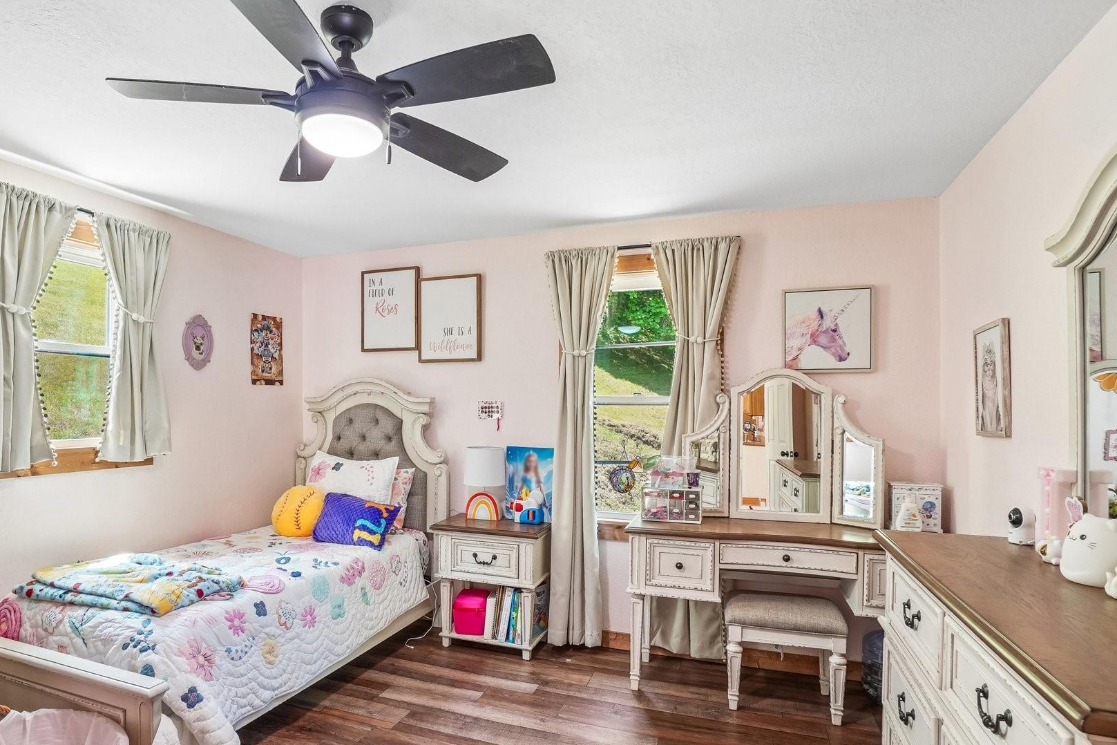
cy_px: 423
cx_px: 483
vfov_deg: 64.3
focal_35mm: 19
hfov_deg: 86.4
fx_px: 589
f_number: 8
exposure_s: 1/20
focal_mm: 10
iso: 400
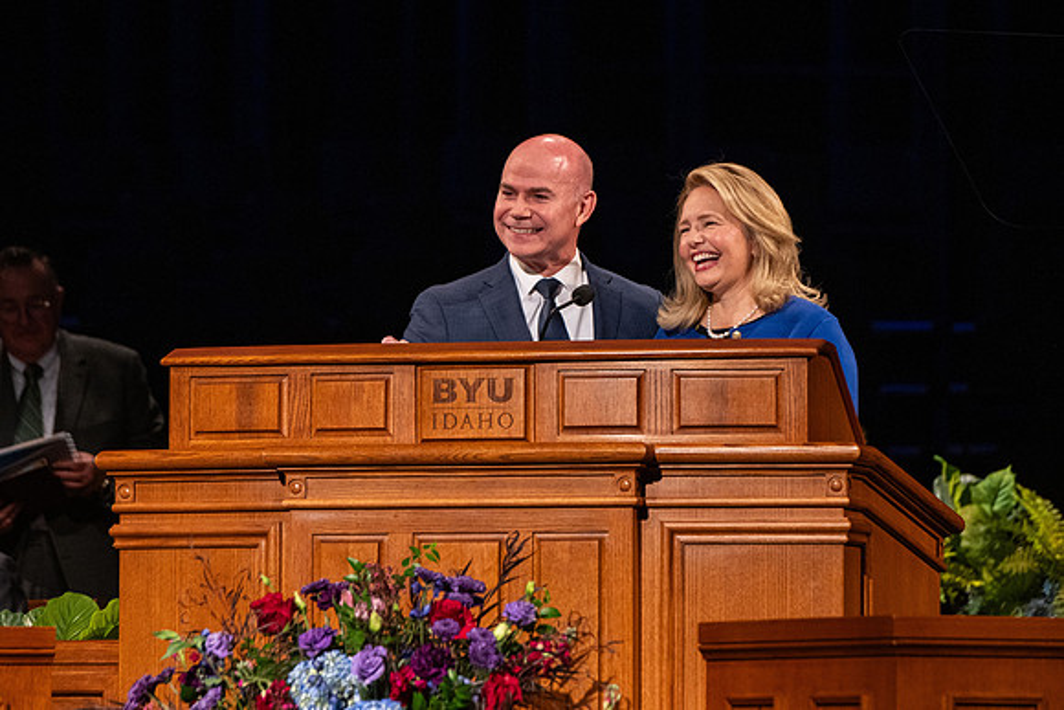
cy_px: 388
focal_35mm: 232
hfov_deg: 8.9
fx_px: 6850
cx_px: 544
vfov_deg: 5.9
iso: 2000
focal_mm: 200
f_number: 4.5
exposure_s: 1/160
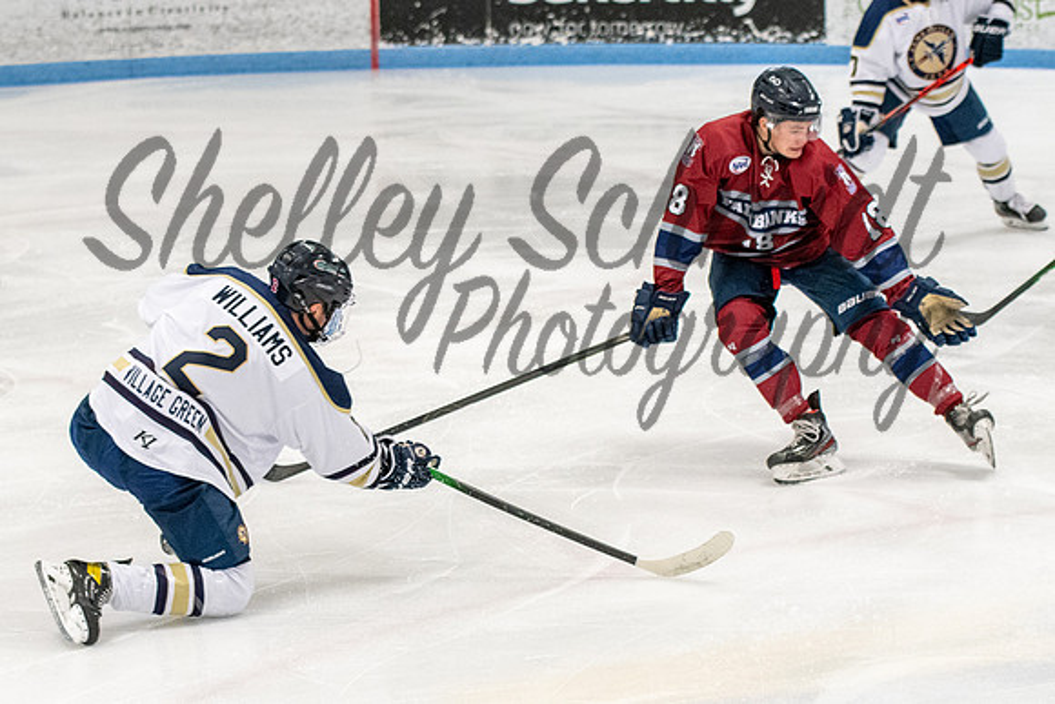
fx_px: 4042
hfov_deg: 14.9
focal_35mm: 138
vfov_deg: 9.9
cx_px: 494
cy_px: 431
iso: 2000
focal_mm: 70
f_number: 3.2
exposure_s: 1/800
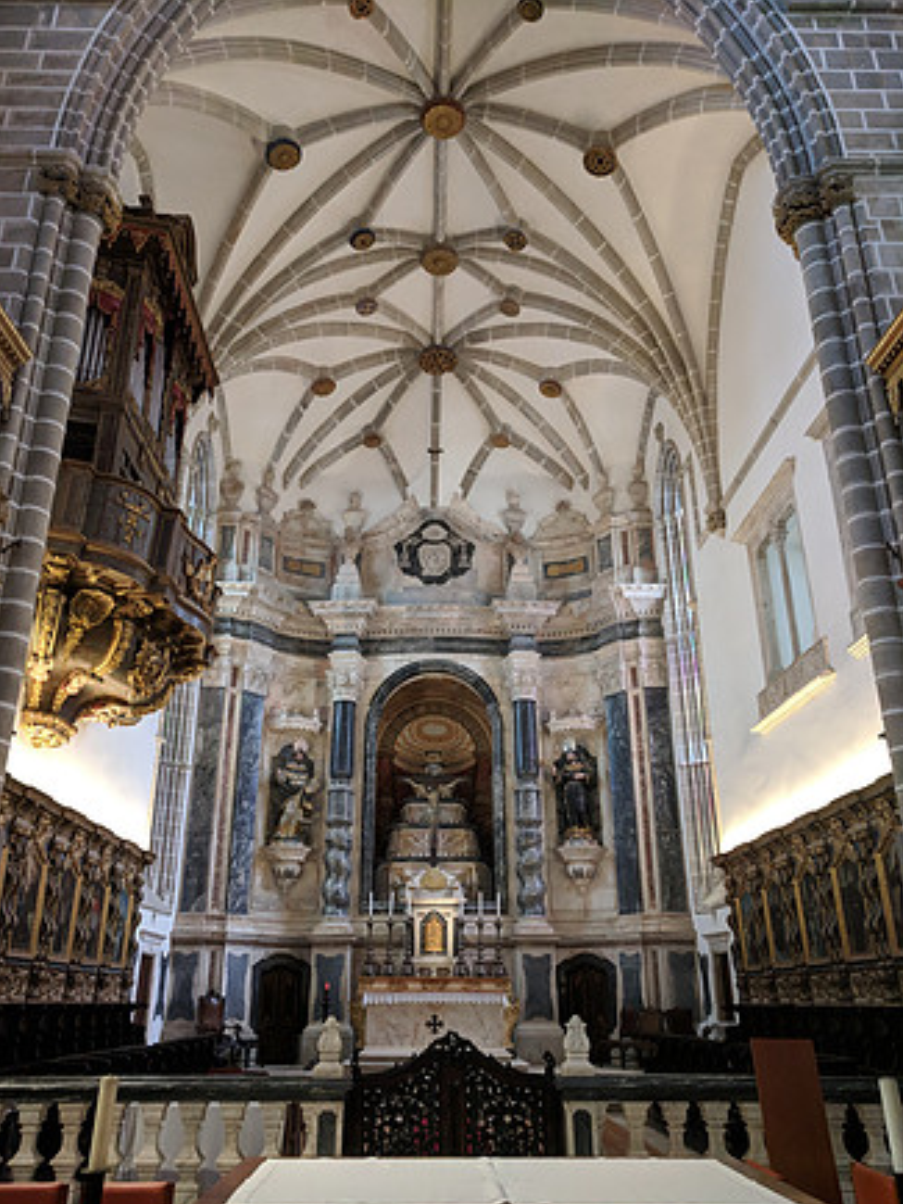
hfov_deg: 51.4
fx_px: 939
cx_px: 438
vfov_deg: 65.3
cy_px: 623
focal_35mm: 27
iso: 588
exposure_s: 1/33.3
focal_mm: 4.67
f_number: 2
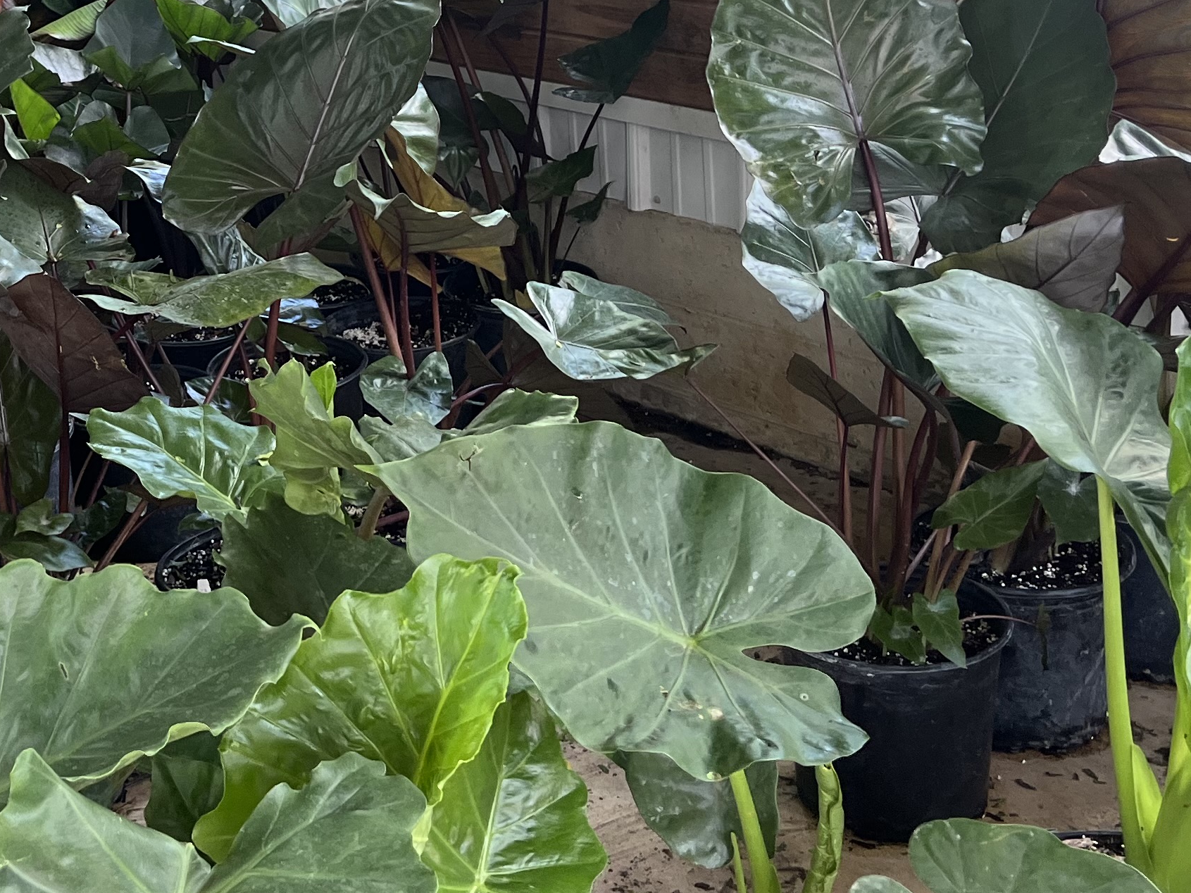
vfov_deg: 23.4
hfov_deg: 29.8
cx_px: 97
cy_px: 238
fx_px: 2133
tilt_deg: -16.2
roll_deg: +7.2
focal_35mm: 62
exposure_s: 1/121
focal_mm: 5.1
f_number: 1.6
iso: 100
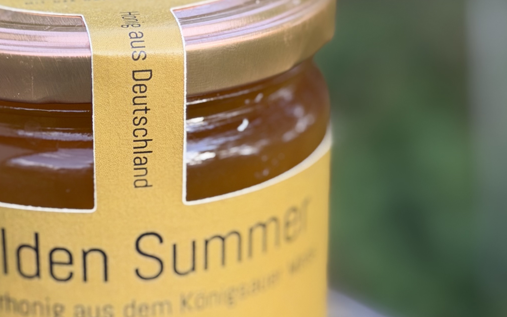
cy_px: 194
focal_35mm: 101
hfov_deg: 20.5
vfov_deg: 12.9
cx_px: 167
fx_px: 1395
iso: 64
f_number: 1.78
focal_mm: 6.76
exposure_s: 1/345
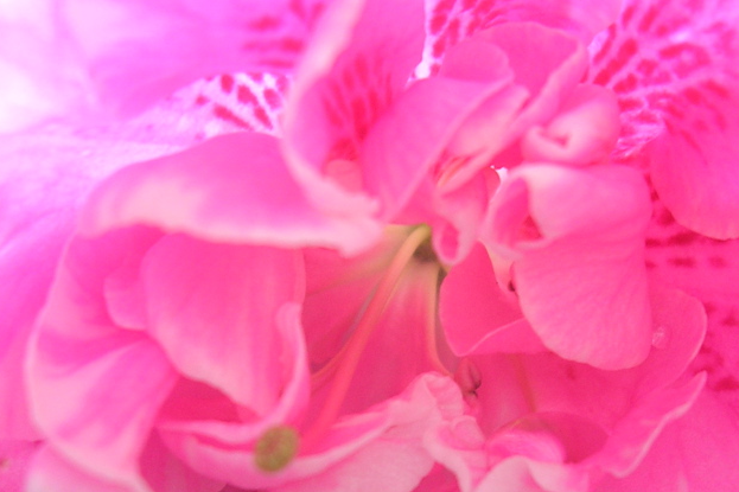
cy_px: 398
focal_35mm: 65
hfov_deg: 30.7
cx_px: 495
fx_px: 1334
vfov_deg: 20.7
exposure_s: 1/39.1
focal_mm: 5.8
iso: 50
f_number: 2.8
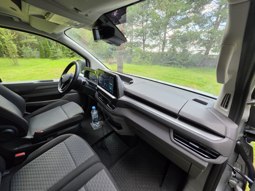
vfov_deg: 89.9
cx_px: 128
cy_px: 96
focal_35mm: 13
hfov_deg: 106.2
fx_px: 96
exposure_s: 1/100
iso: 80
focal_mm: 2.2
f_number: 1.9
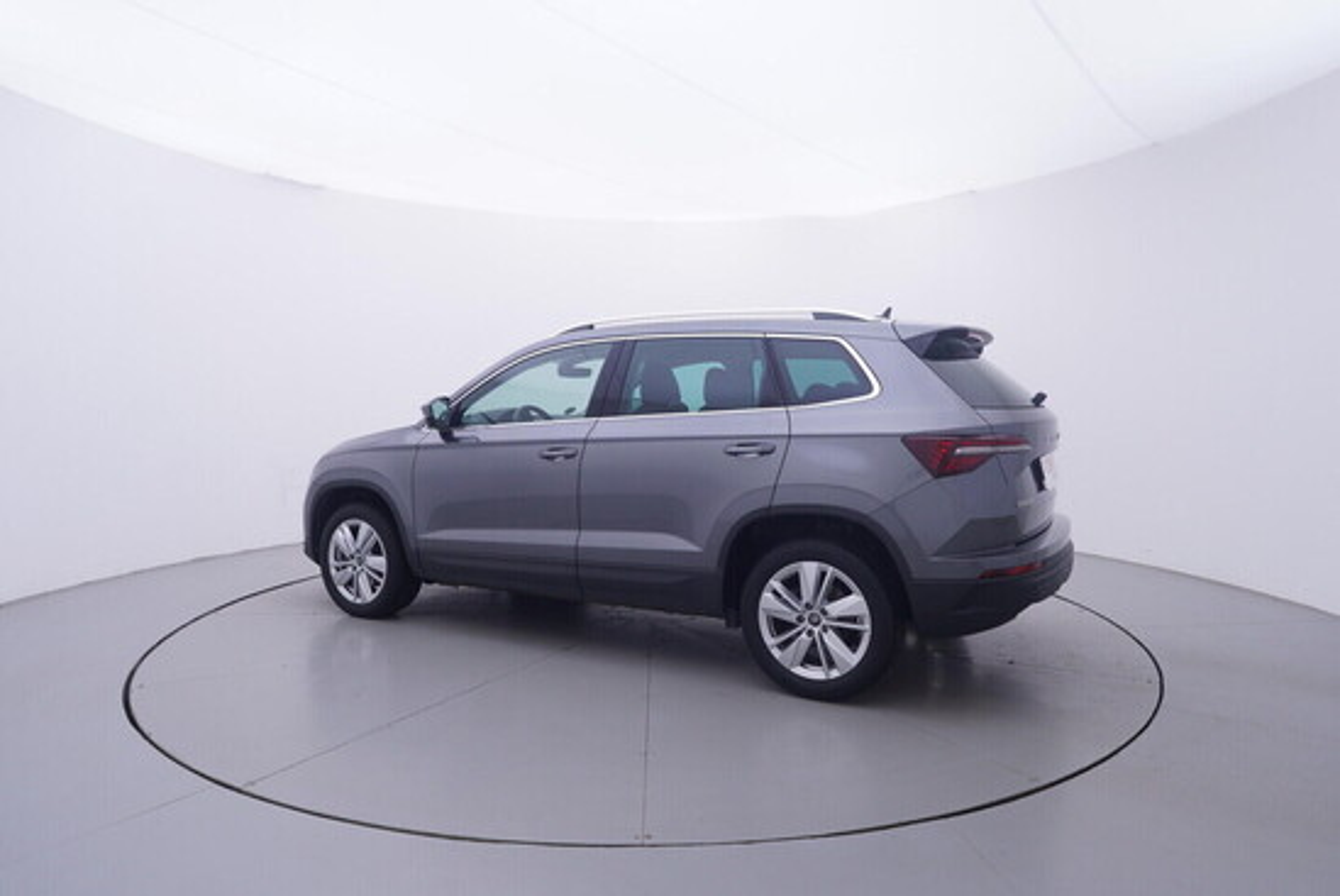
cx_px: 670
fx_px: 838
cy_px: 448
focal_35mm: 22
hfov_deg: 77.3
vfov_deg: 56.2
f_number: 5
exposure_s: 1/80
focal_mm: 15
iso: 200
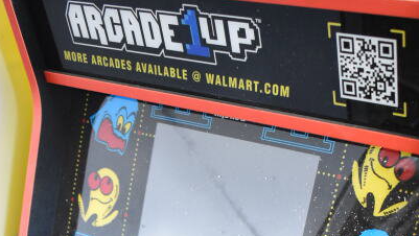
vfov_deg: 14.6
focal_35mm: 75
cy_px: 393
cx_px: 256
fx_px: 836
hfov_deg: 28.1
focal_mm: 21
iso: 1600
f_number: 3.8
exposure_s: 1/50
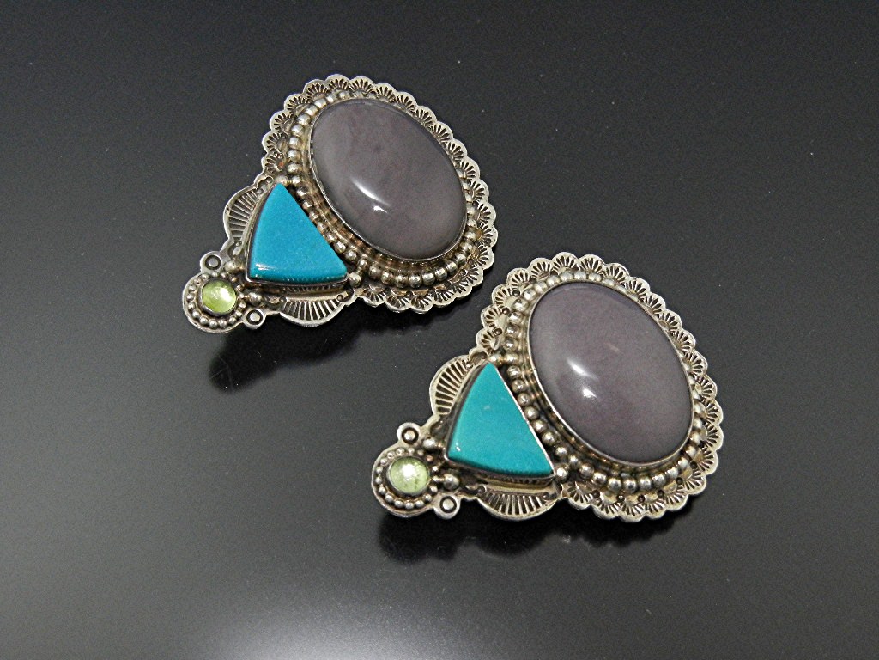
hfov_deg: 42.1
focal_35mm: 45
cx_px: 440
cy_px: 330
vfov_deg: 32.2
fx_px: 1143
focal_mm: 8.1
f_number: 7.6
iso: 800
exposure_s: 1/30
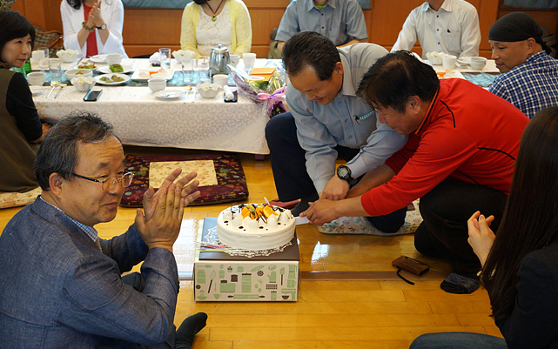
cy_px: 174
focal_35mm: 50
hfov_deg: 40.3
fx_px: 761
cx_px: 259
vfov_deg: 25.8
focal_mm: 30
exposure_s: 1/160
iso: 1000
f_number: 4
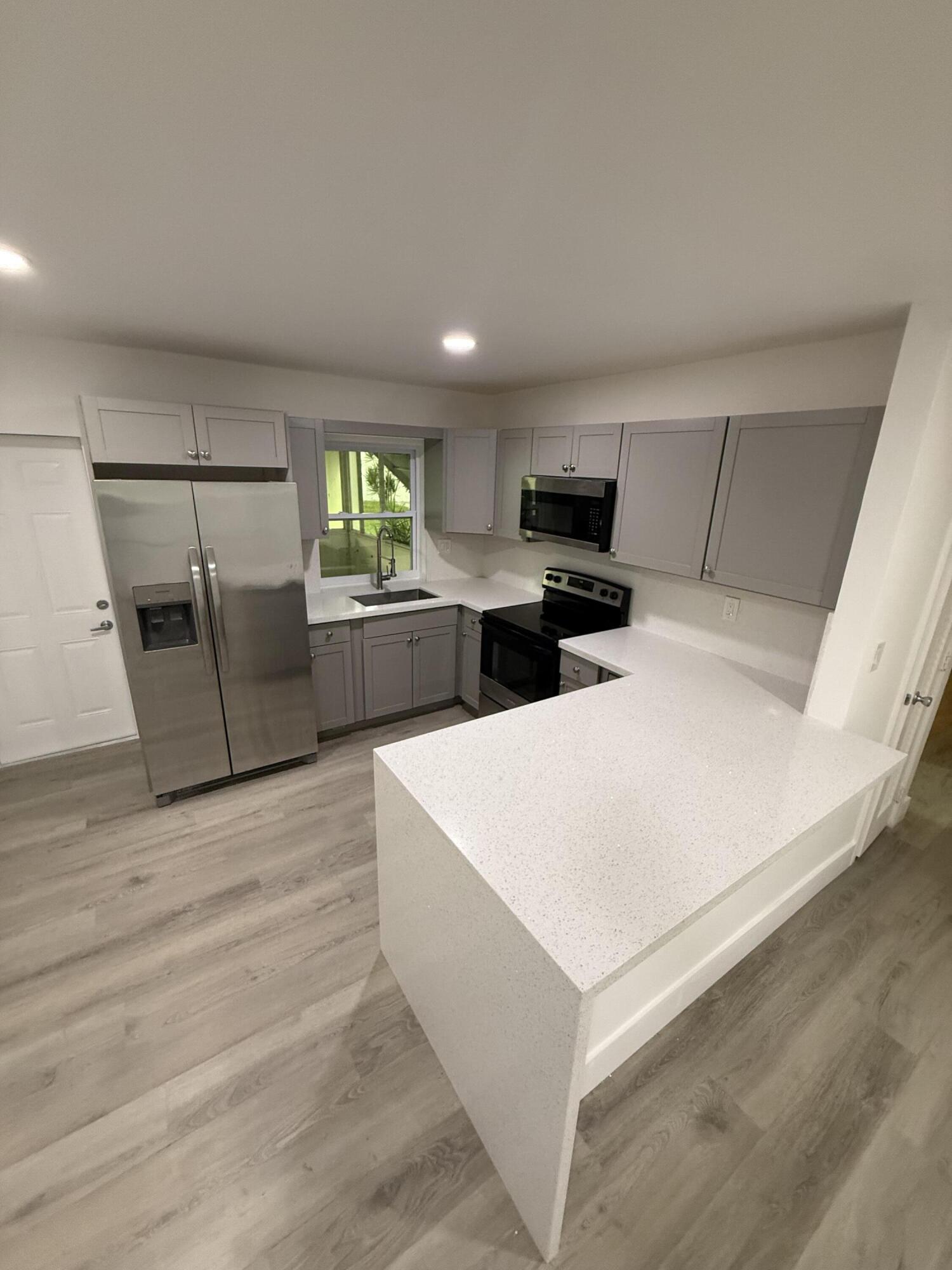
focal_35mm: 14
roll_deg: -2.9
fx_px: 513
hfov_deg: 85.7
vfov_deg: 102.1
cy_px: 635
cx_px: 476
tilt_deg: -16.5
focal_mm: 2.22
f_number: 2.2
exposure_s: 1/60
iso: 250
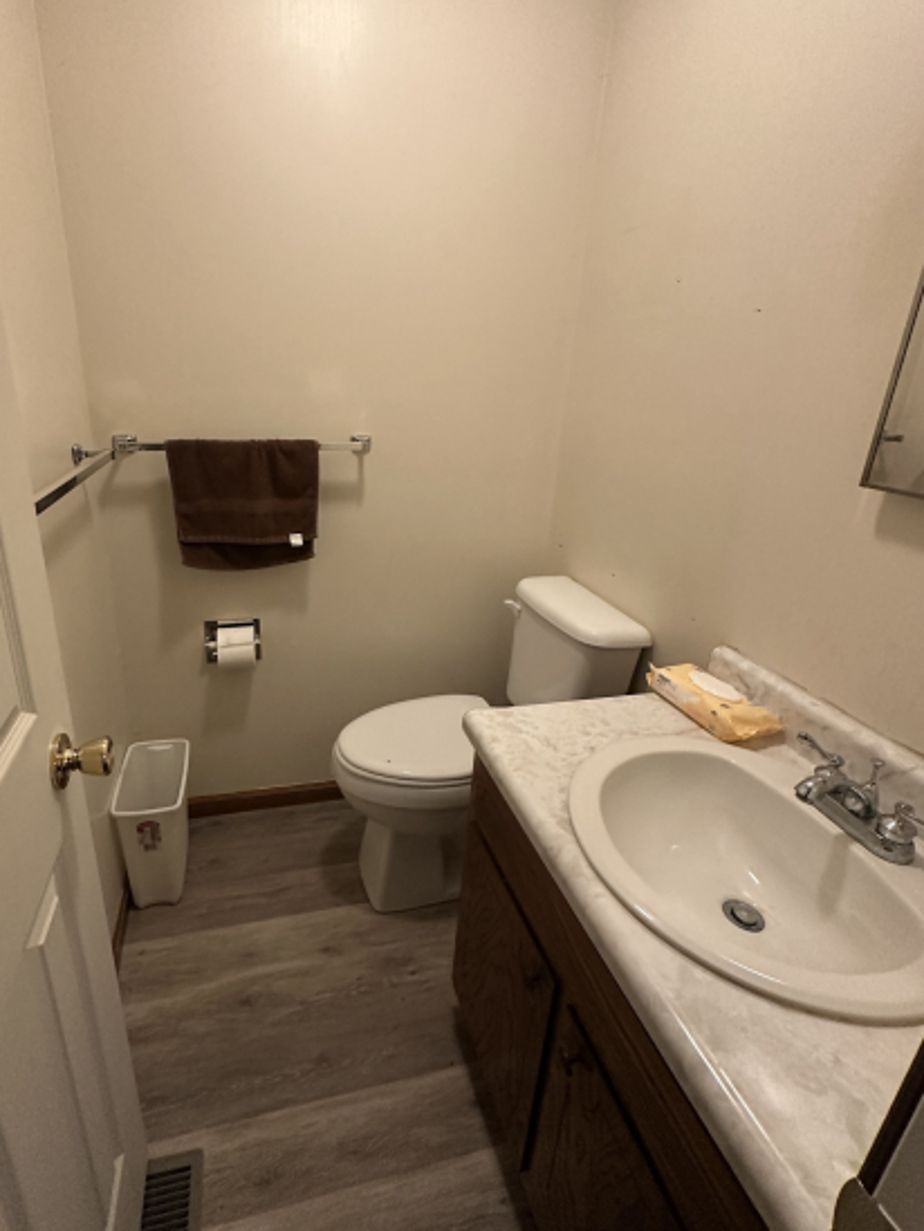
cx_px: 375
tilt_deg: -18.8
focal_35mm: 17
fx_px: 605
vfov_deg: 90.9
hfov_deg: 74.0
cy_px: 571
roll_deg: -1.5
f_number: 2.2
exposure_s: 1/60
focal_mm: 2.22
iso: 400
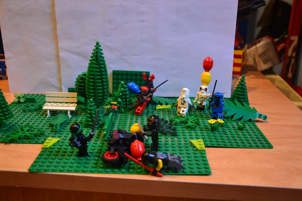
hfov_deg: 51.3
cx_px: 151
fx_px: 315
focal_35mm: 38
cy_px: 100
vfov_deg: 35.5
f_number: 4.5
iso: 800
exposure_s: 1/15
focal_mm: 25
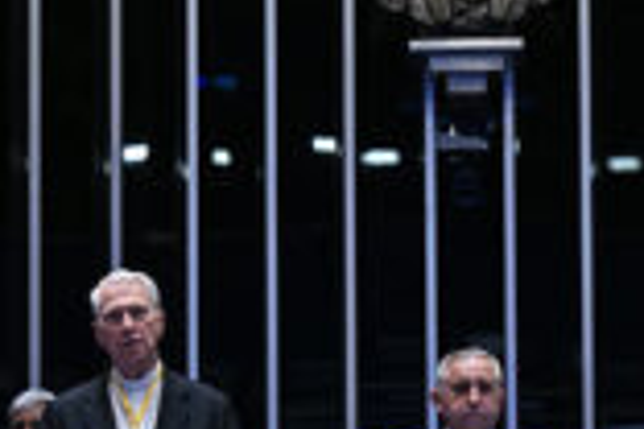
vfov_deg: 4.6
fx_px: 5295
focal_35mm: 296
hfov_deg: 7.0
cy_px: 206
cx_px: 429
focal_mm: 110
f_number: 2.8
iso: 1000
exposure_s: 1/250
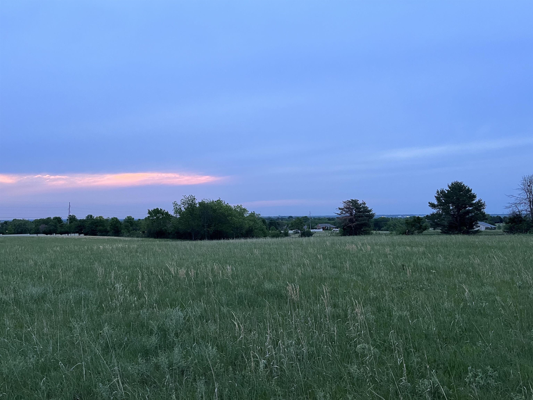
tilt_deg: +3.9
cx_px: 266
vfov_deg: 53.1
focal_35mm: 26
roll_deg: -0.1
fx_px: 400
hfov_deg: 67.3
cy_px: 200
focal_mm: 5.1
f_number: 1.6
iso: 200
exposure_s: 1/60
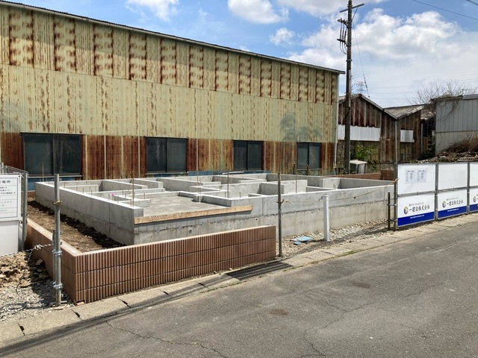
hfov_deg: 63.4
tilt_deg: -4.8
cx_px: 239
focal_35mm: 28
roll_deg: +0.2
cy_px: 179
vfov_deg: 49.7
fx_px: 387
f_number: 1.8
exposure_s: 1/2703
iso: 20
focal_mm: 3.99
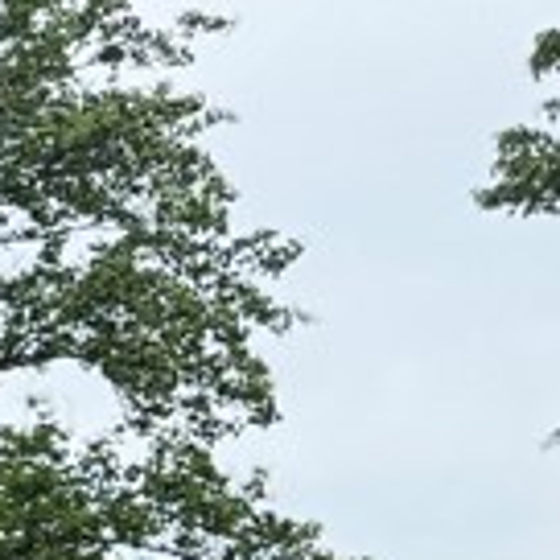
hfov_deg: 8.5
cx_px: -1281
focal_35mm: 160
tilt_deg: +10.7
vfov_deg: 10.7
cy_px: 684
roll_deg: +1.0
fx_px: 2928
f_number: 1.78
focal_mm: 6.76
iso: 100
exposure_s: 1/2445
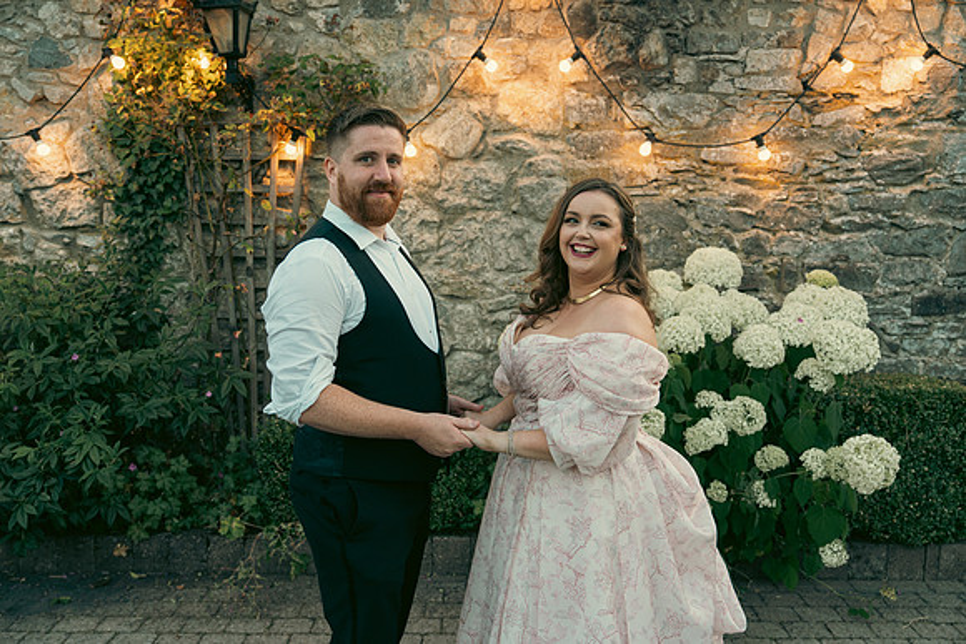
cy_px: 322
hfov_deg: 60.3
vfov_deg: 42.3
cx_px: 483
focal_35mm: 31
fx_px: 832
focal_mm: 31
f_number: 3.2
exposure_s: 1/160
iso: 320
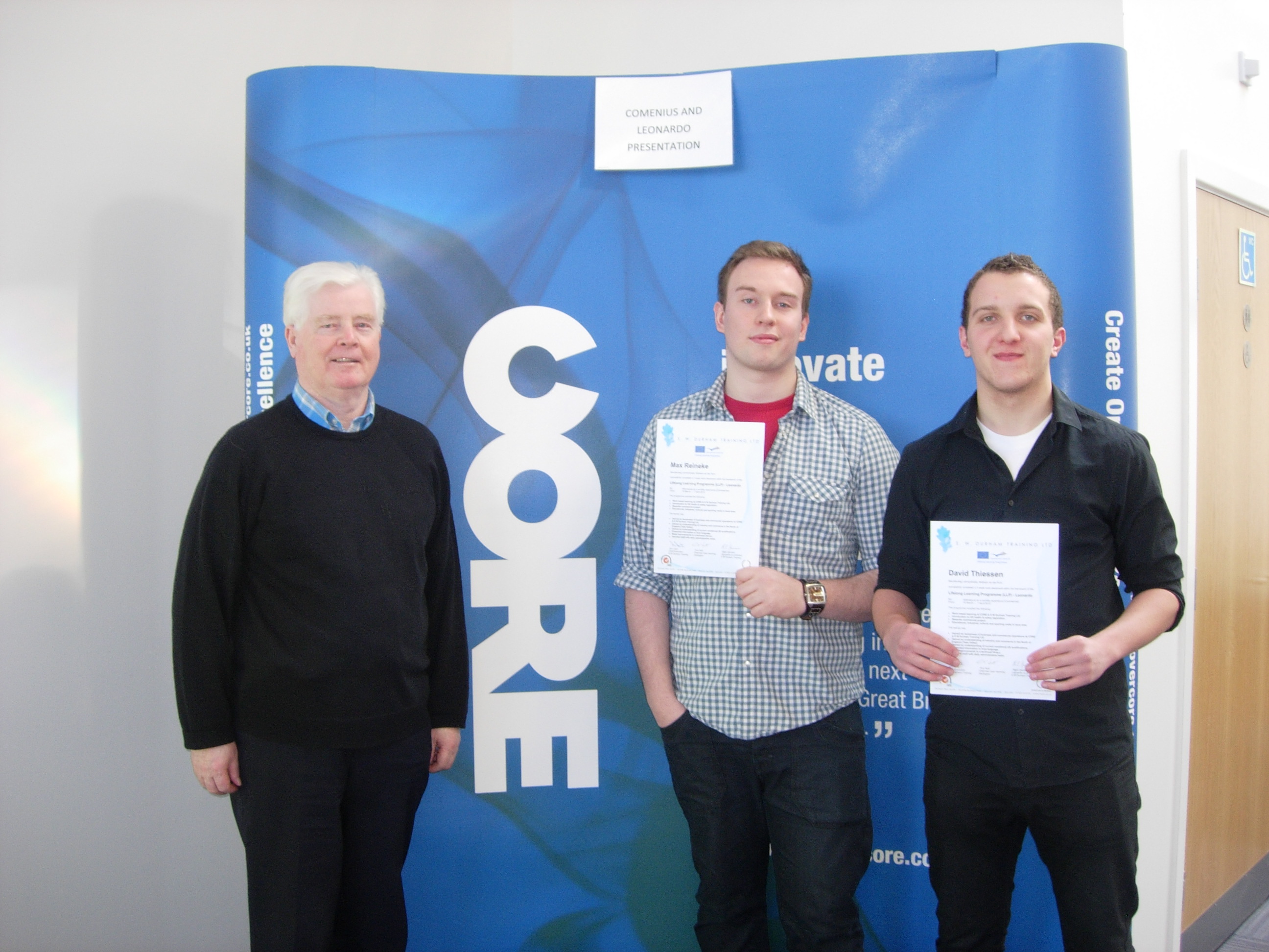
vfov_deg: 37.7
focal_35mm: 38
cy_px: 476
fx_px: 1393
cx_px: 634
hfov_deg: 49.0
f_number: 2.8
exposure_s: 1/39.1
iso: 79
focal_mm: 7.8
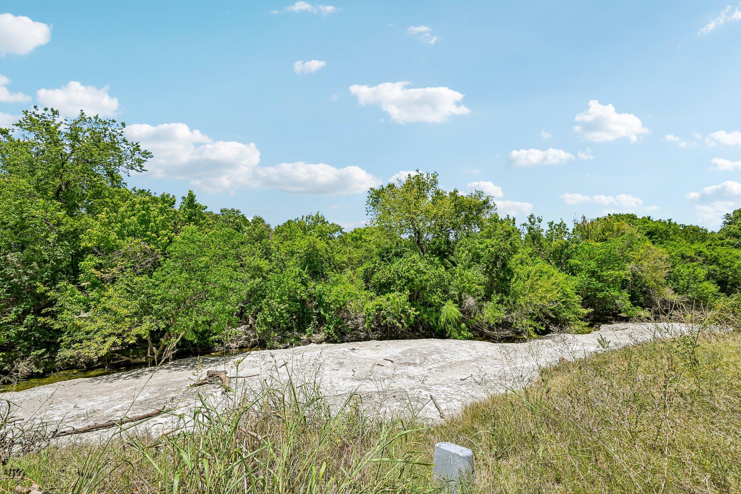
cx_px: 370
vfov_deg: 81.2
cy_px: 247
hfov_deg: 104.3
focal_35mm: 14
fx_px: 288
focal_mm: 14
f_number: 8
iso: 100
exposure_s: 1/400
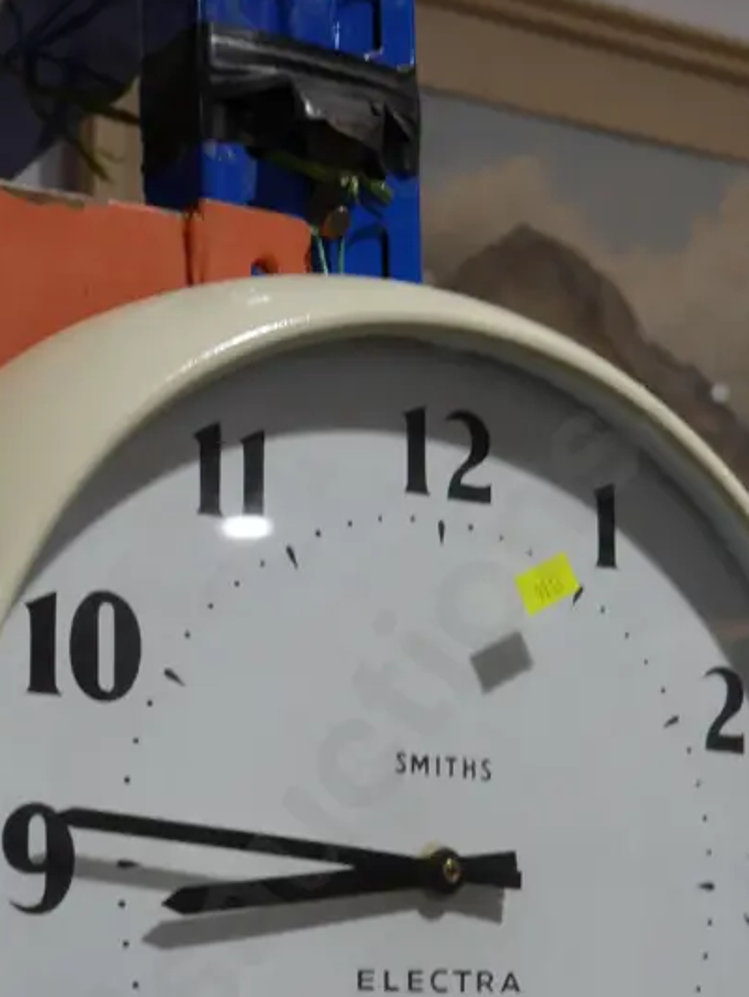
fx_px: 2105
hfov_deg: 20.2
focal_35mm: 73
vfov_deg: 26.1
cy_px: 827
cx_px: 312
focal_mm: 19
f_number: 4.1
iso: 200
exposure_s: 1/80
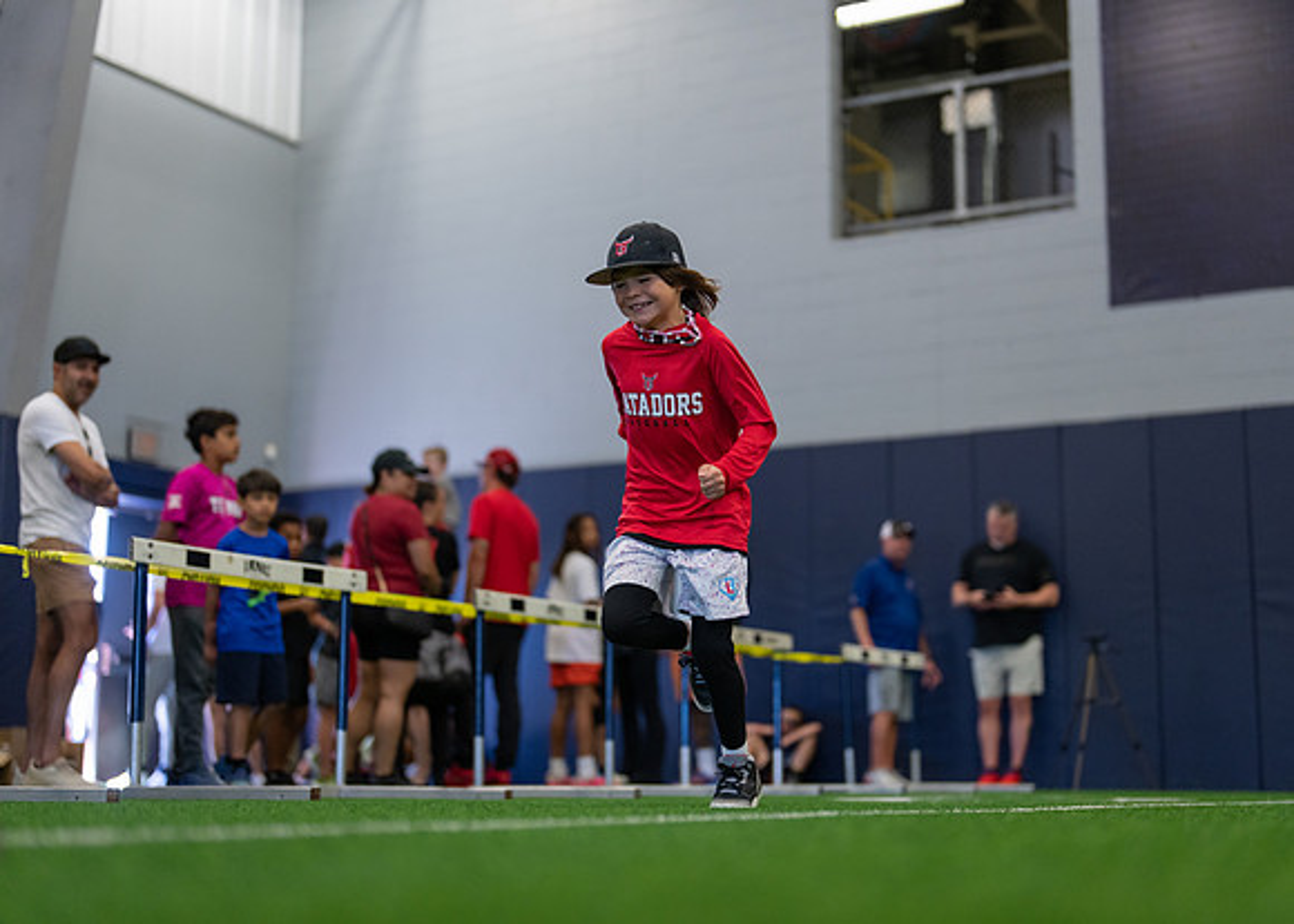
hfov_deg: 36.7
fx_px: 1951
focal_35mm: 53
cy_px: 462
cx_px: 698
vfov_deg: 26.6
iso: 1250
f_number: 1.4
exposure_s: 1/1000
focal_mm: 50
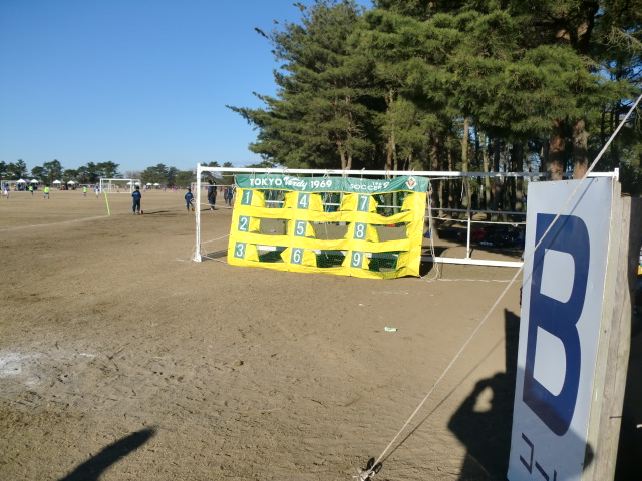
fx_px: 649
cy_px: 240
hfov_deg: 52.6
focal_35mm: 35
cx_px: 321
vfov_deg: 40.7
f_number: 7.8
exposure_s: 1/250
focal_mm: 6.3
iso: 64
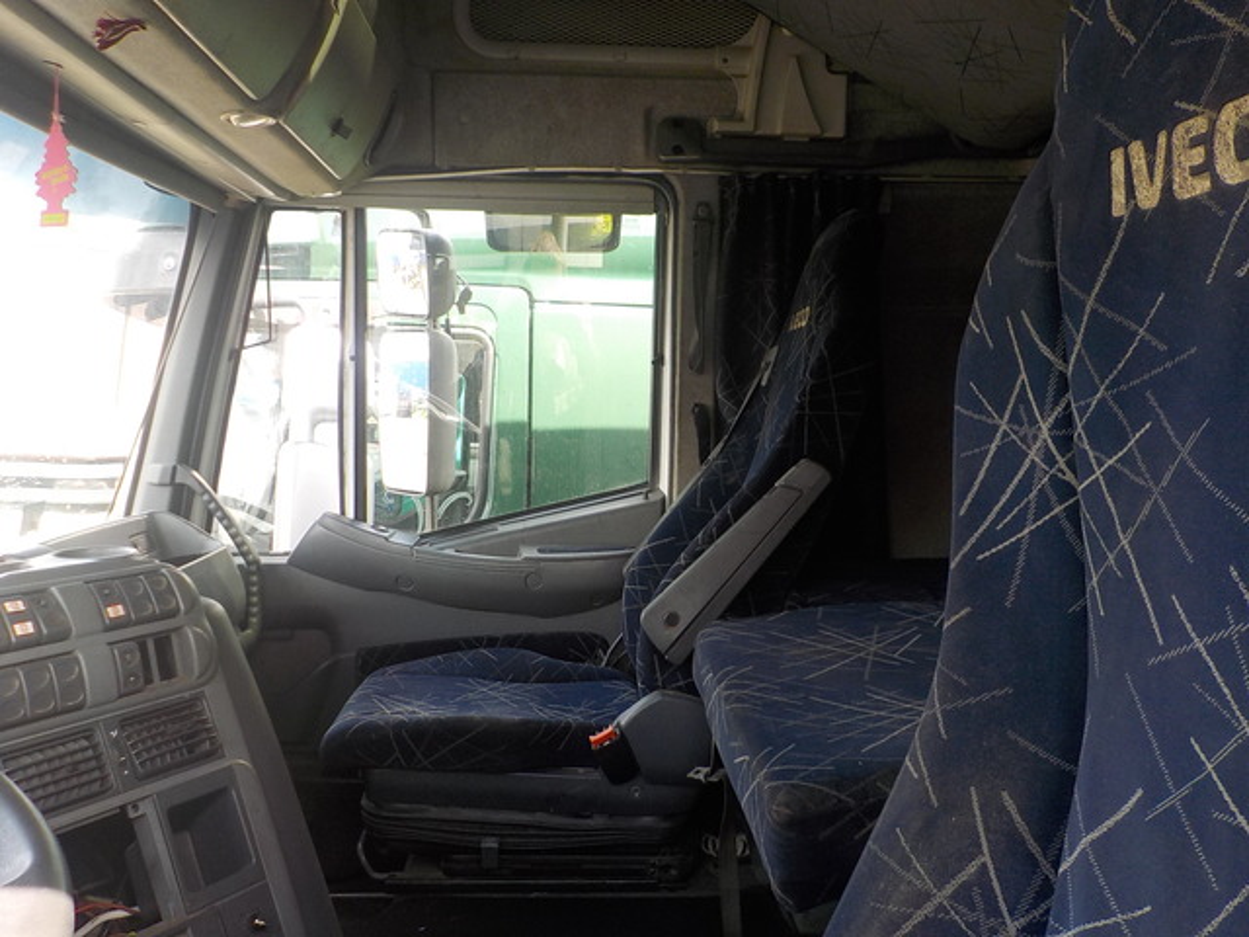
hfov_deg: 60.0
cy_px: 468
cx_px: 624
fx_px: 1082
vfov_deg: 46.8
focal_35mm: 30
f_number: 3.3
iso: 125
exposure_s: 1/80
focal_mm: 4.1
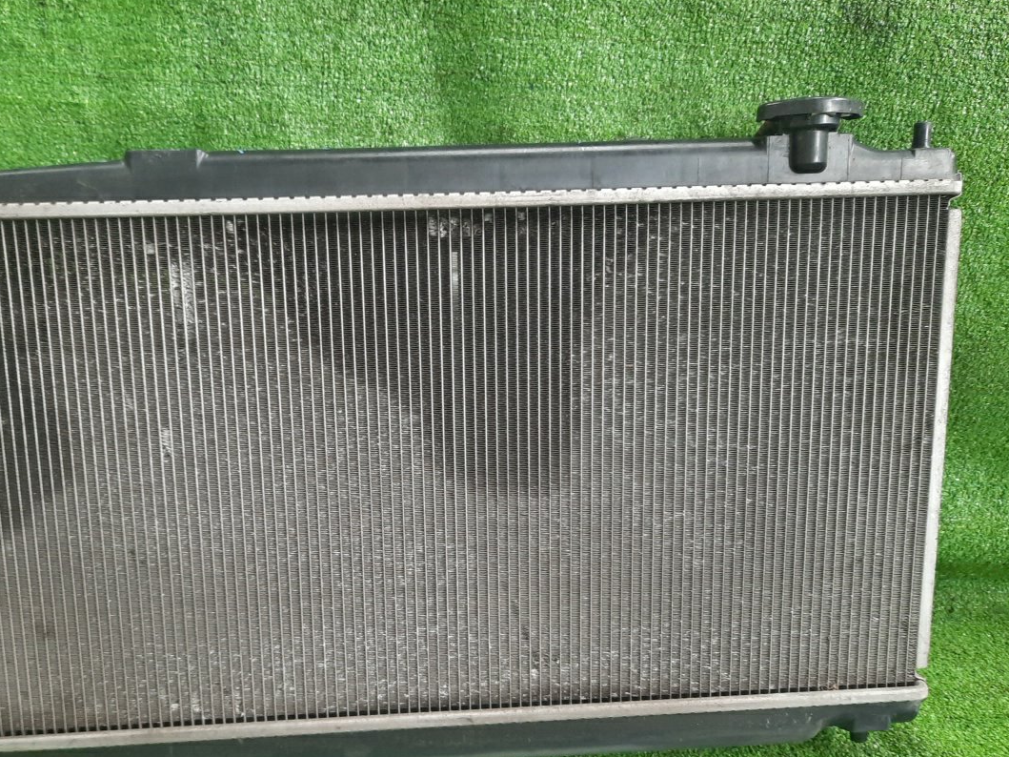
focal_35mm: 34
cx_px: 394
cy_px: 467
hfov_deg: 53.5
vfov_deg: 41.5
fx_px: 991
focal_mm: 4.6
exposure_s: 1/50
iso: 230
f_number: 2
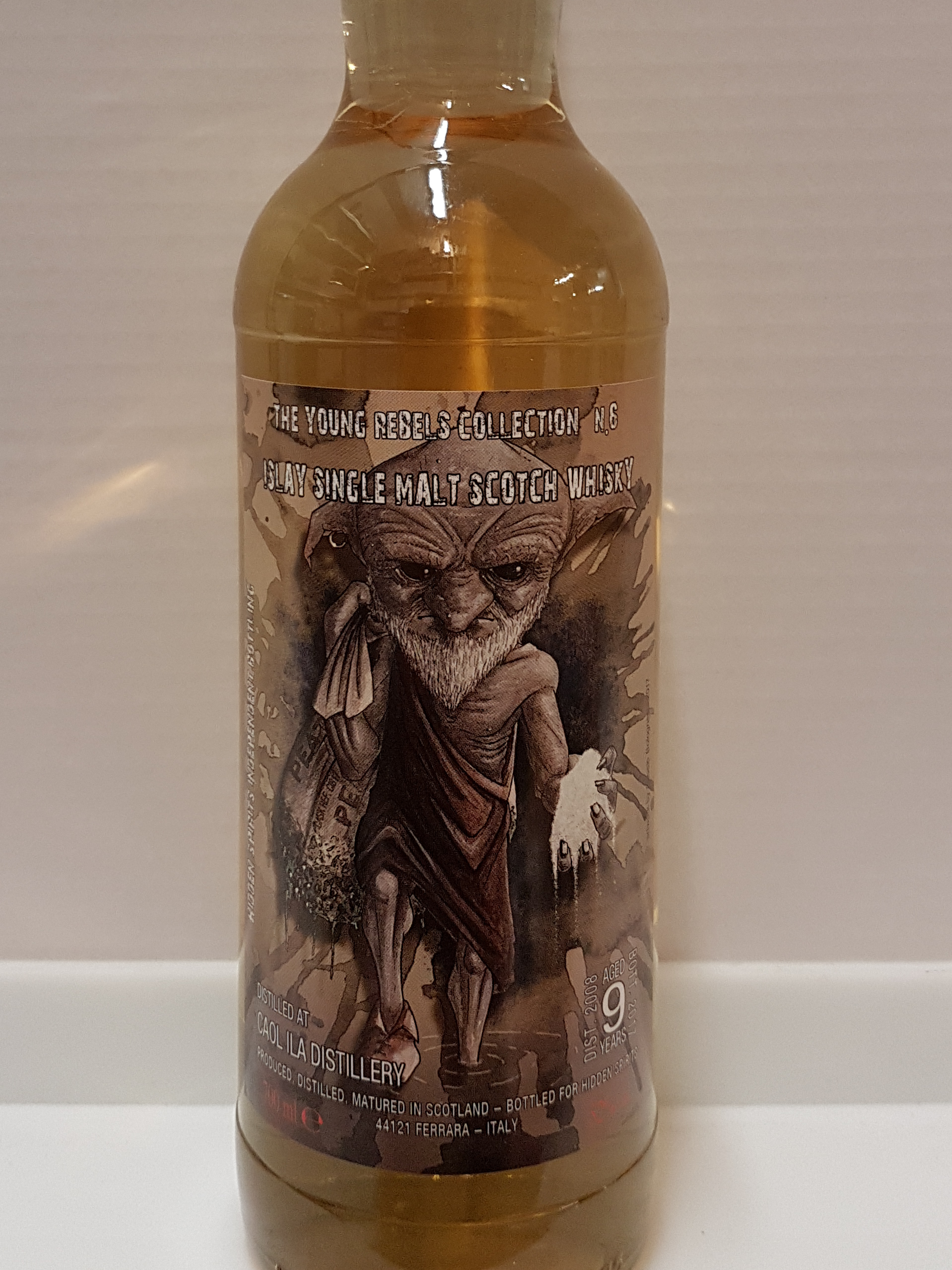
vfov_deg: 44.8
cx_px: 445
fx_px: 1503
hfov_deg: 35.1
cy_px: 378
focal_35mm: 41
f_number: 1.7
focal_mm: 4.2
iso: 125
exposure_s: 1/50
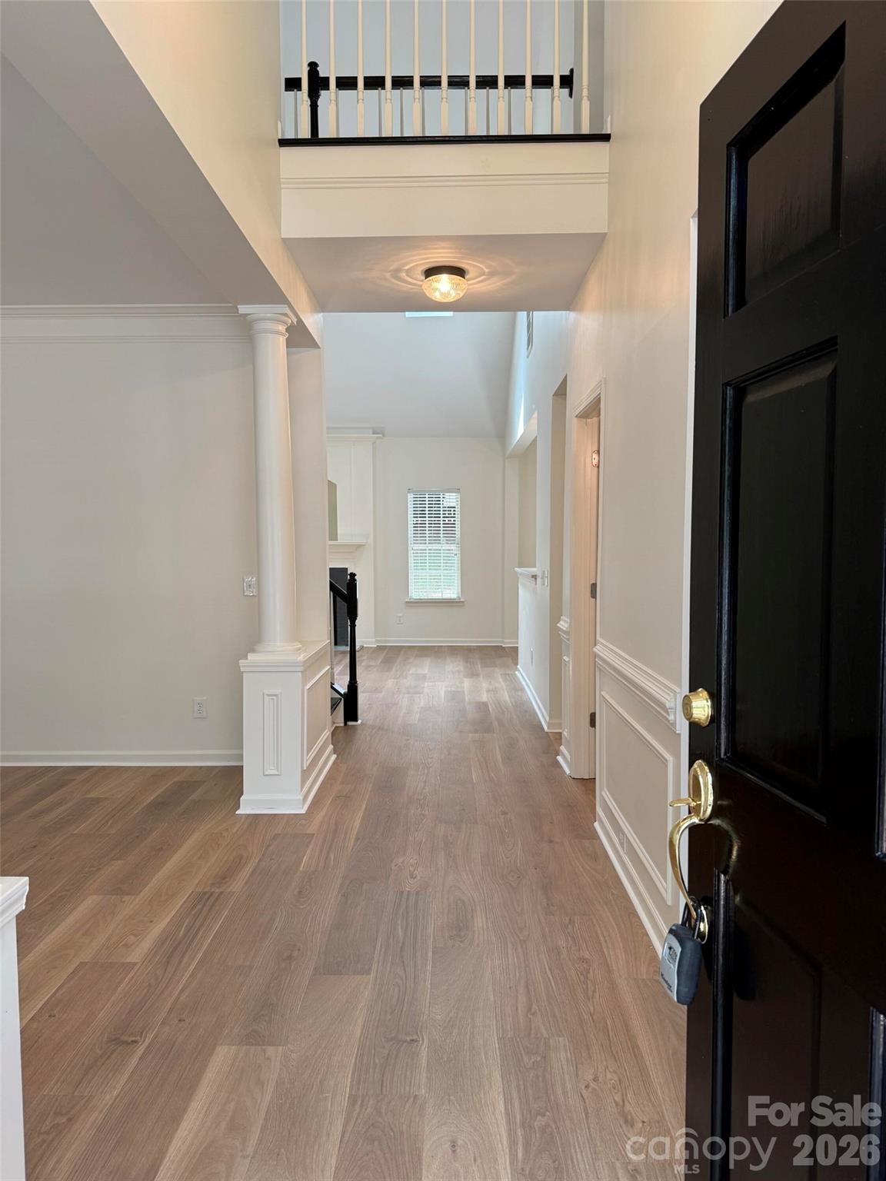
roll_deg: +0.1
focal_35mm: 24
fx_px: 819
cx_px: 443
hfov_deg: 56.8
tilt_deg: -3.4
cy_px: 590
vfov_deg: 71.6
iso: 125
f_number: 1.78
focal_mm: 6.76
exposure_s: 1/120
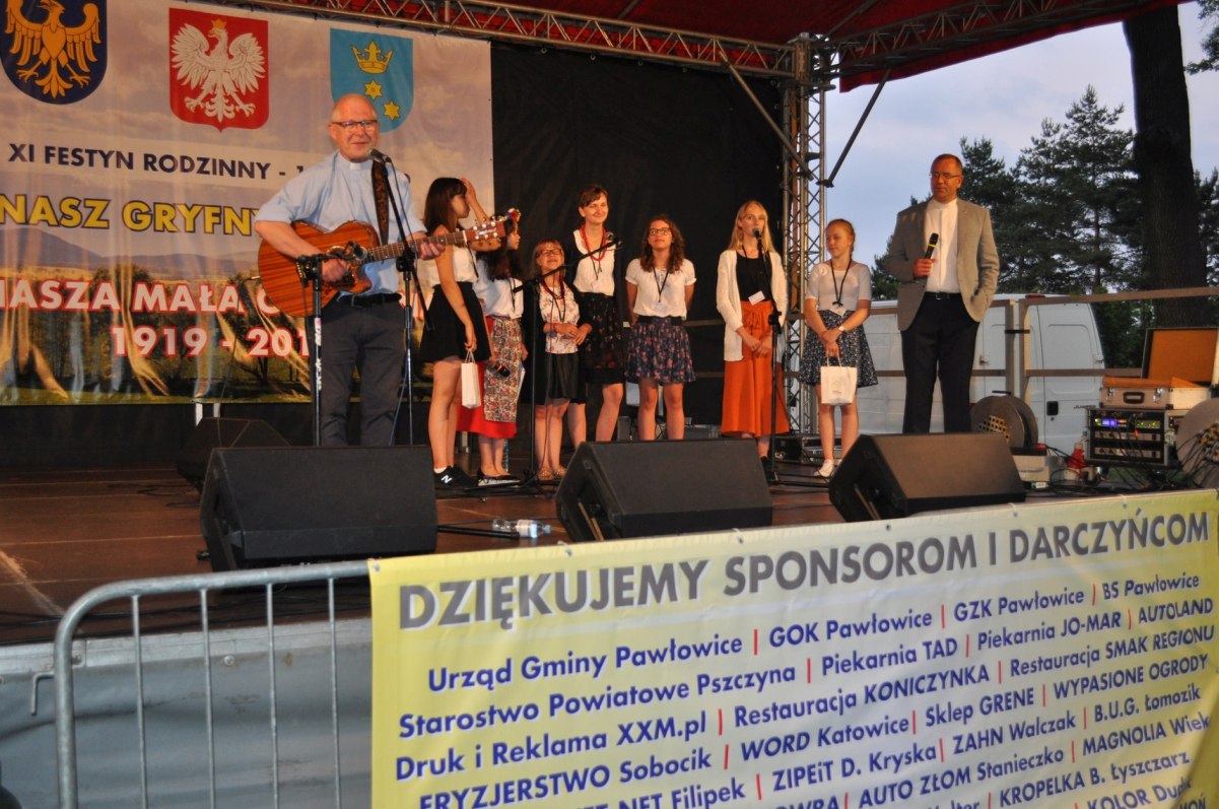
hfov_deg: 49.6
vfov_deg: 34.1
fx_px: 1319
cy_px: 404
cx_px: 610
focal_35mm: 39
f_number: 4.2
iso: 800
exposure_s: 1/60
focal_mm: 26
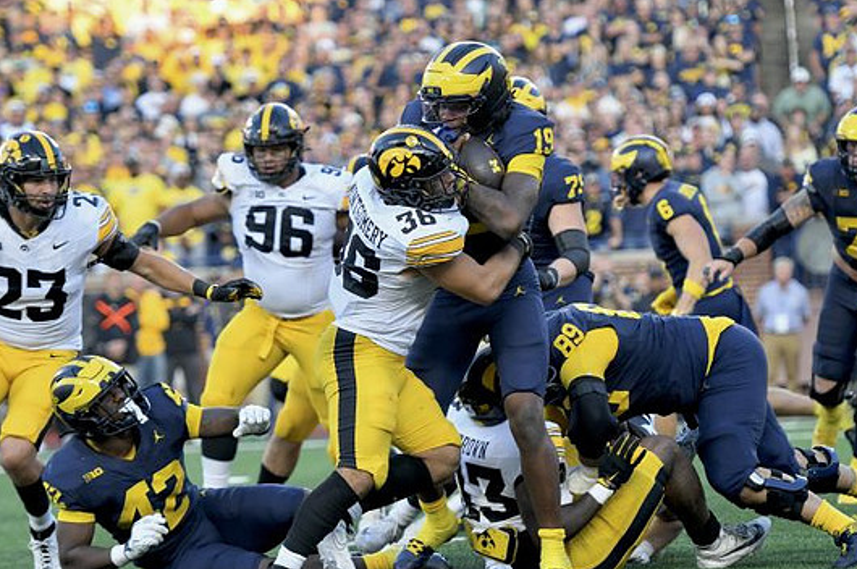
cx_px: 417
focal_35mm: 230
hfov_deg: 9.0
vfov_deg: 6.0
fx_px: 5469
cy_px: 304
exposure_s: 1/1000
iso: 800
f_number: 2.8
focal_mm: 140
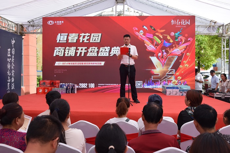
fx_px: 249
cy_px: 76
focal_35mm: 39
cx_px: 115
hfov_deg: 49.6
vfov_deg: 34.2
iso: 220
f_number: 8
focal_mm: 26
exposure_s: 1/250
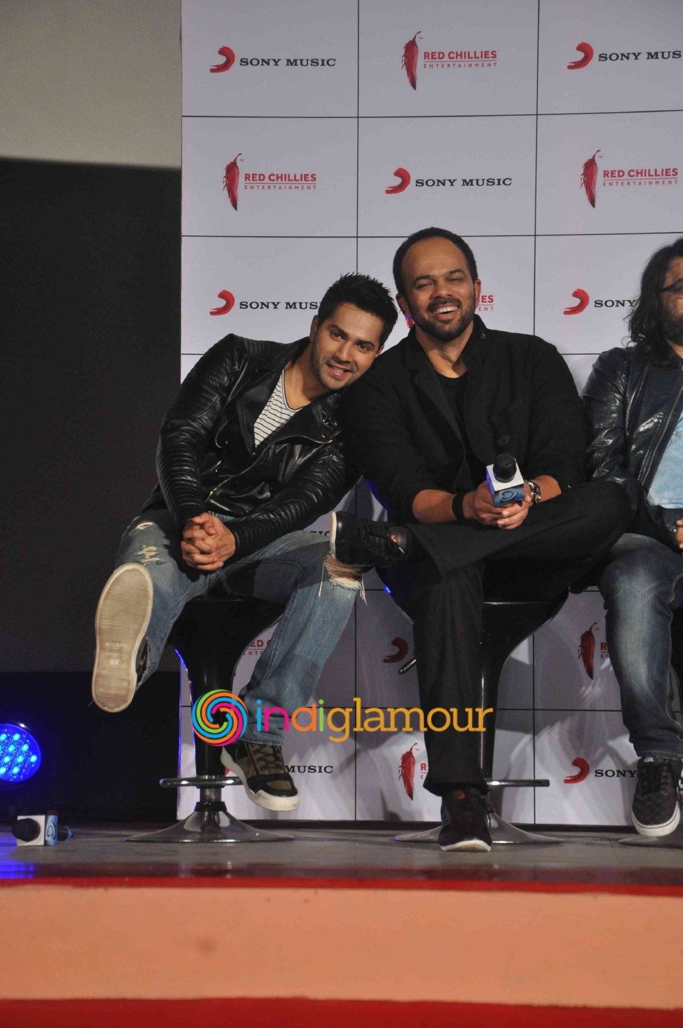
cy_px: 514
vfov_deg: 19.5
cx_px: 342
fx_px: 2996
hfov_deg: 13.0
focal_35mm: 105
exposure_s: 1/80
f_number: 8
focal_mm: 70
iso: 1250
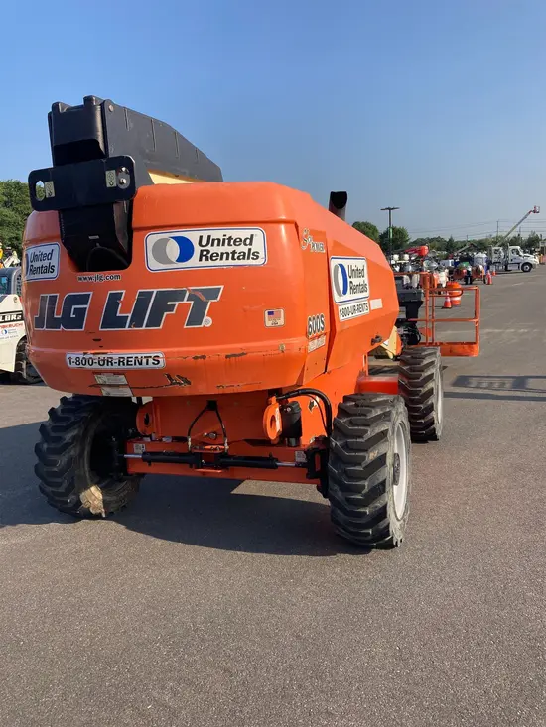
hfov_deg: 49.8
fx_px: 589
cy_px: 364
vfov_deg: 63.4
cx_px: 273
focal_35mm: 28
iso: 20
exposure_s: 1/1279
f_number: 1.8
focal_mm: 3.99
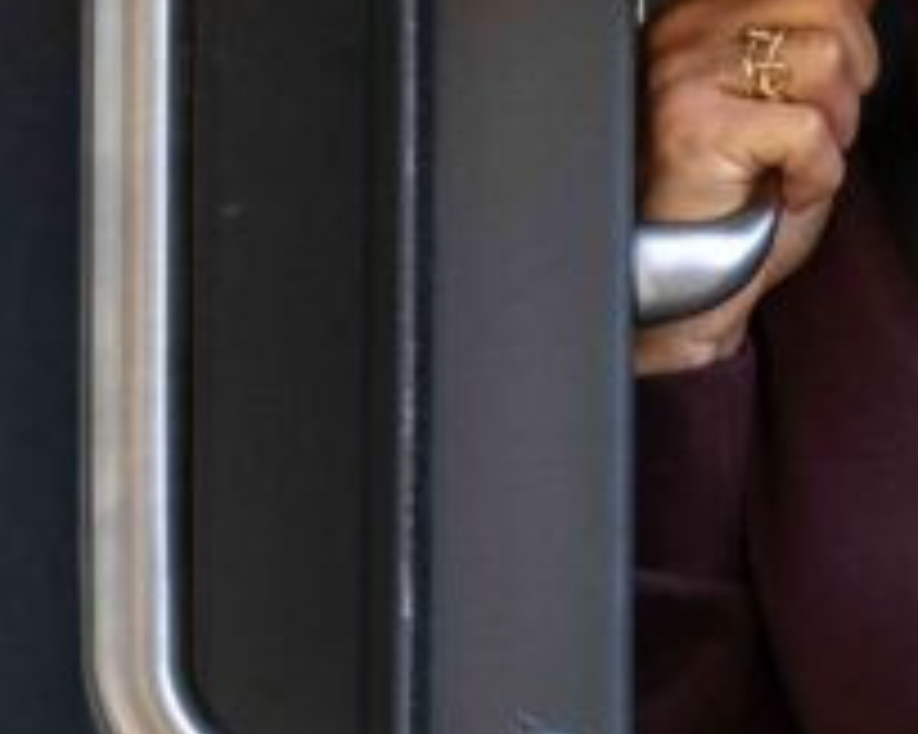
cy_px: 191
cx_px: 1148
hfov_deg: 2.8
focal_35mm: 692
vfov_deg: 2.2
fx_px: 18792
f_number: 3.2
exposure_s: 1/640
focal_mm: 98.2
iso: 800
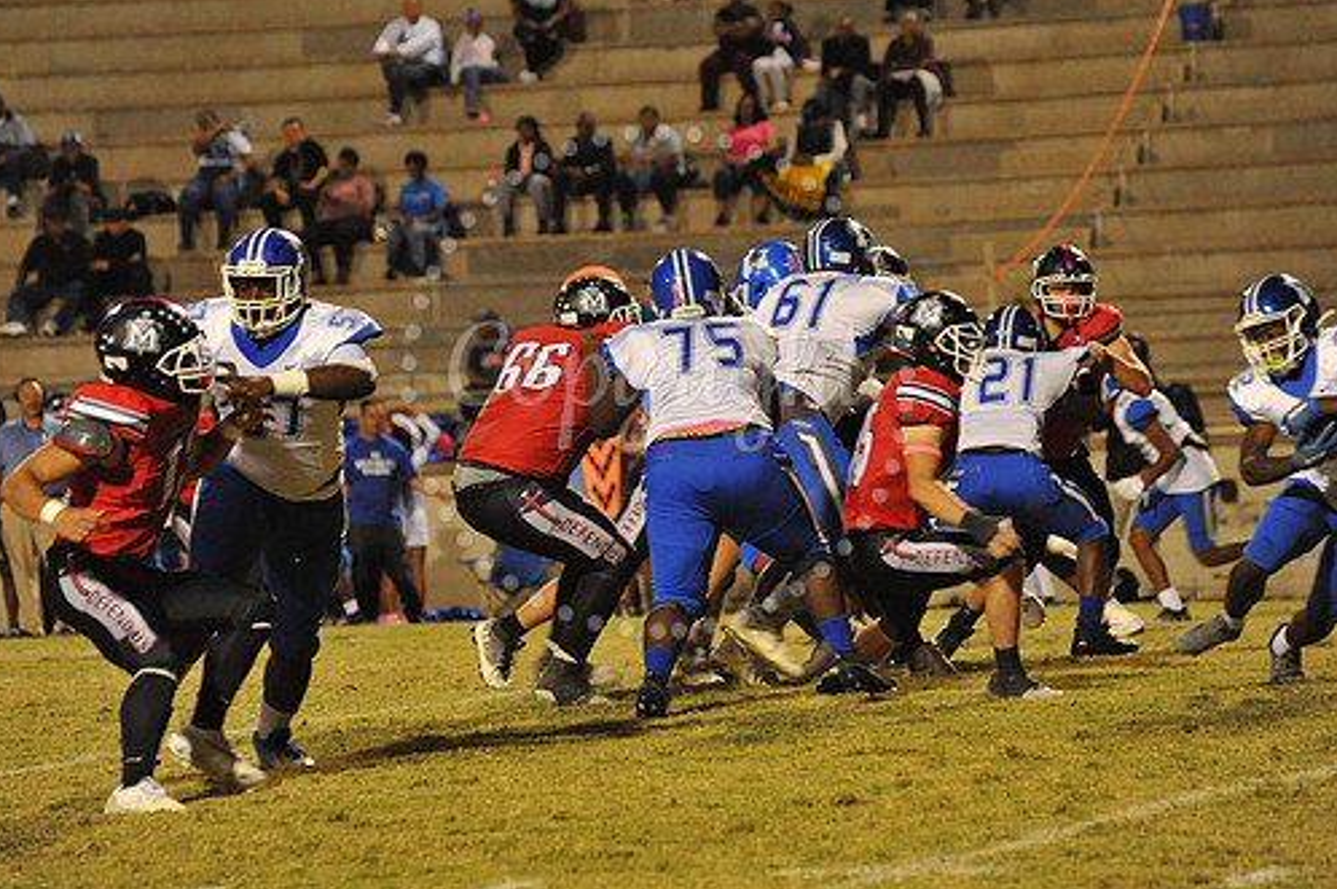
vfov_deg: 5.9
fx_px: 8645
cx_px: 658
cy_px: 379
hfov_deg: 8.8
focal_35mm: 233
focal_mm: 200
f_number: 5.6
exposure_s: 1/200
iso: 5000
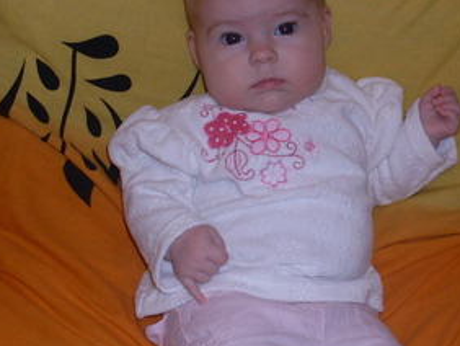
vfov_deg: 19.9
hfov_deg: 26.2
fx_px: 984
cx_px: 292
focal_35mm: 74
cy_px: 179
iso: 100
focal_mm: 6.3
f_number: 2.8
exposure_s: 1/45
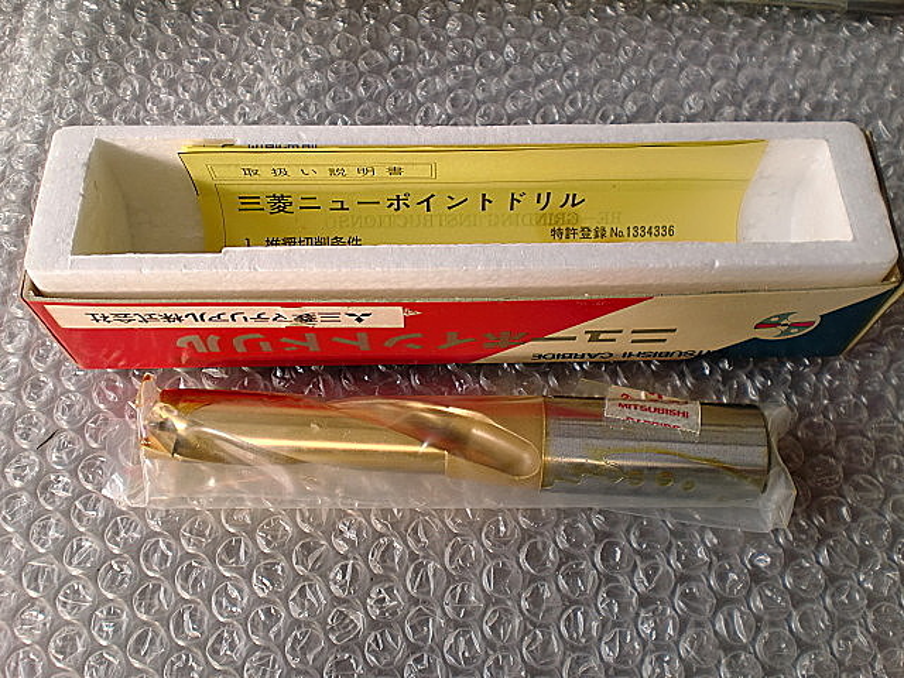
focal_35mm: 35
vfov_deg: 40.7
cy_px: 339
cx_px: 452
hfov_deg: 52.6
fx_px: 914
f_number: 3.1
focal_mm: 6.3
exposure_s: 1/80
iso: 64
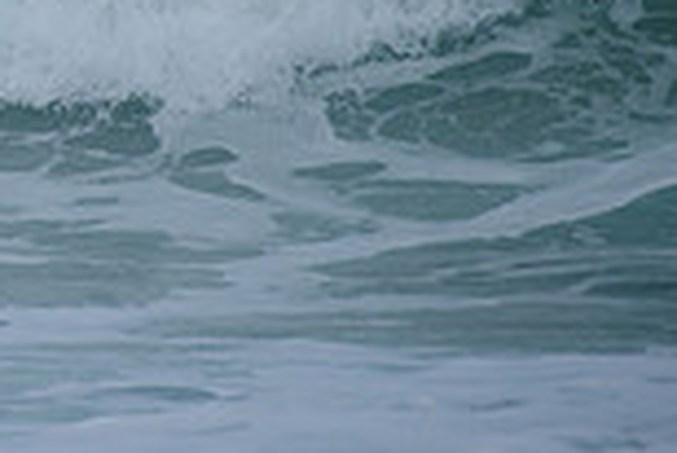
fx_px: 35444
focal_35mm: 1883
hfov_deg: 1.1
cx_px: -541
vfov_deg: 0.7
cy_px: -301
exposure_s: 1/2000
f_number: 5.6
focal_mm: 500
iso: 200
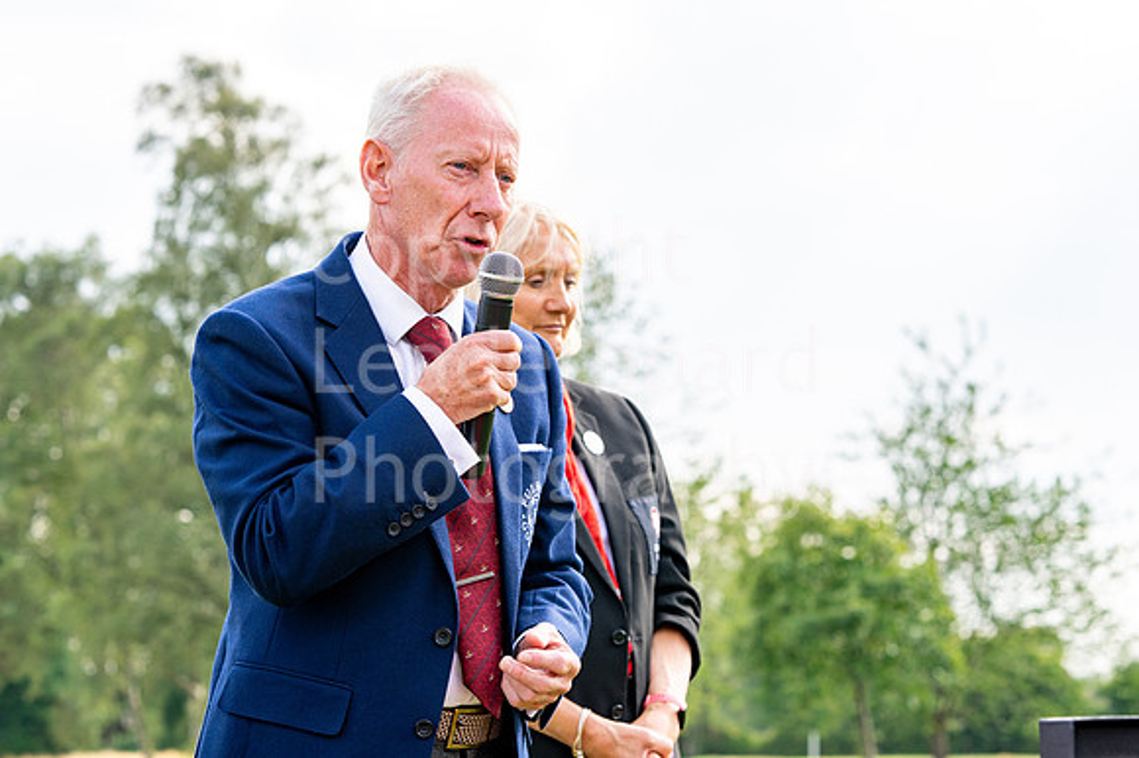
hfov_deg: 16.1
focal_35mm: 127
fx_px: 4016
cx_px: 570
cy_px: 379
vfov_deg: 10.8
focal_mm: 85
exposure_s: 1/400
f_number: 5.6
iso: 200
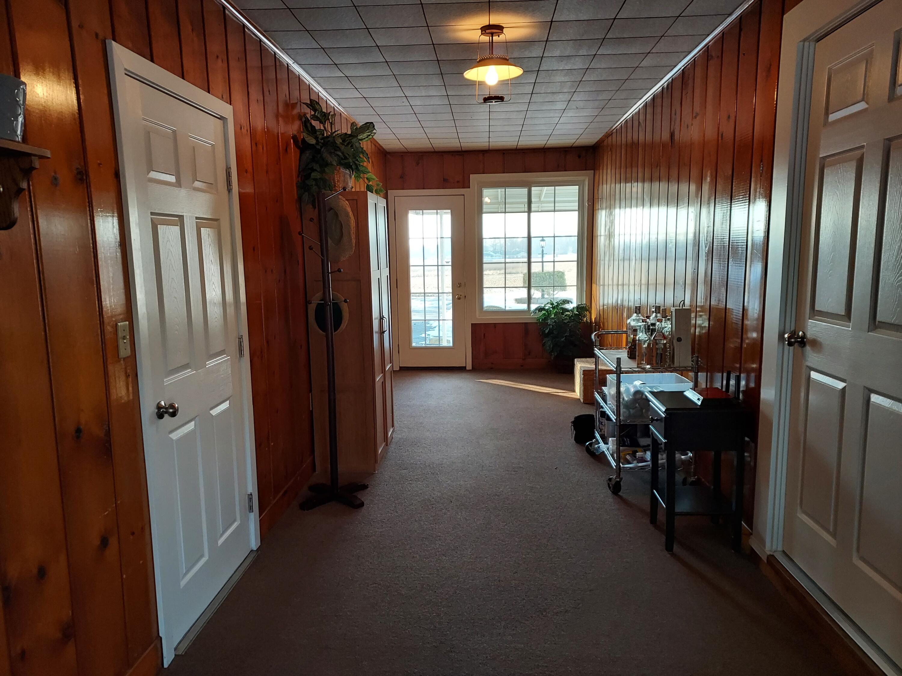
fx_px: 625
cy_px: 338
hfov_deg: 71.6
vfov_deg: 56.8
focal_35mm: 24
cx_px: 451
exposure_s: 1/60
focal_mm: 4.6
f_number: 1.8
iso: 100
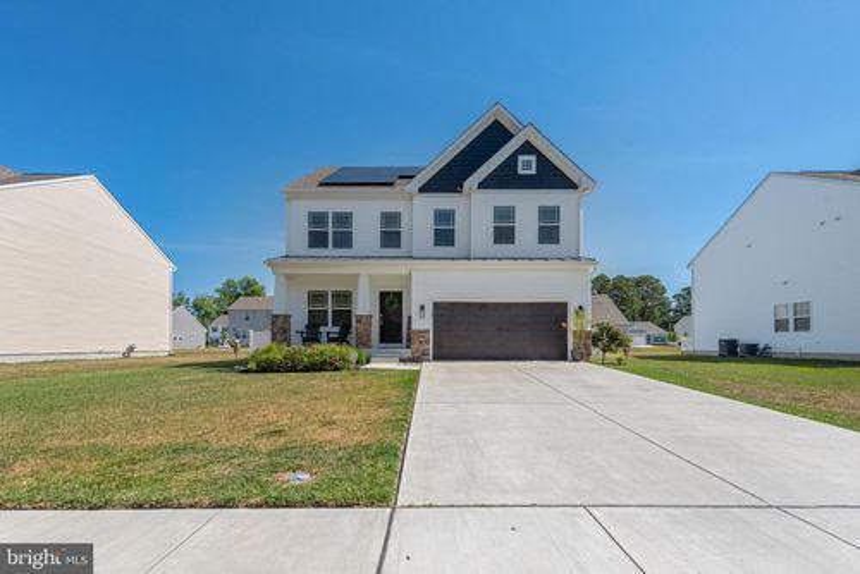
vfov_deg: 81.3
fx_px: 335
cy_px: 287
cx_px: 430
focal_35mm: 14
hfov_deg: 104.2
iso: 320
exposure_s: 1/1000
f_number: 9
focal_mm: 14
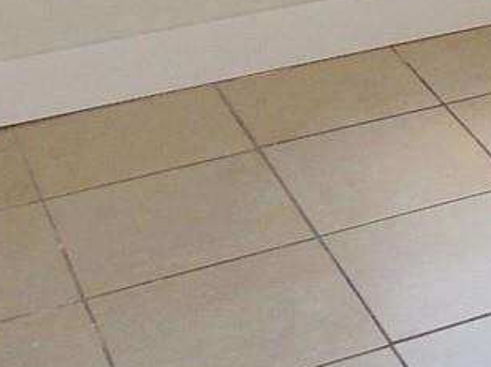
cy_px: -288
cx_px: 890
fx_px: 1757
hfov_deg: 14.1
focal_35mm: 124
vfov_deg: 11.1
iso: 180
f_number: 3
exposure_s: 1/40
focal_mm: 4.3
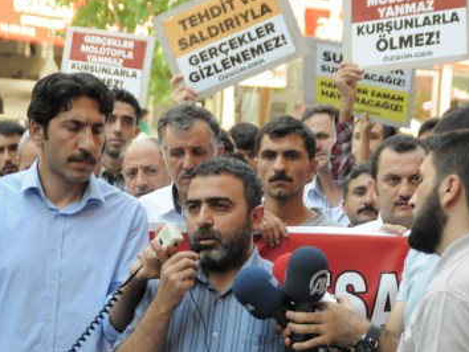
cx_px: 216
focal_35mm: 127
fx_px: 1722
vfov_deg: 11.7
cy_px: 248
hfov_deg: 15.5
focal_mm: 52
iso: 800
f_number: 5
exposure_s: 1/400
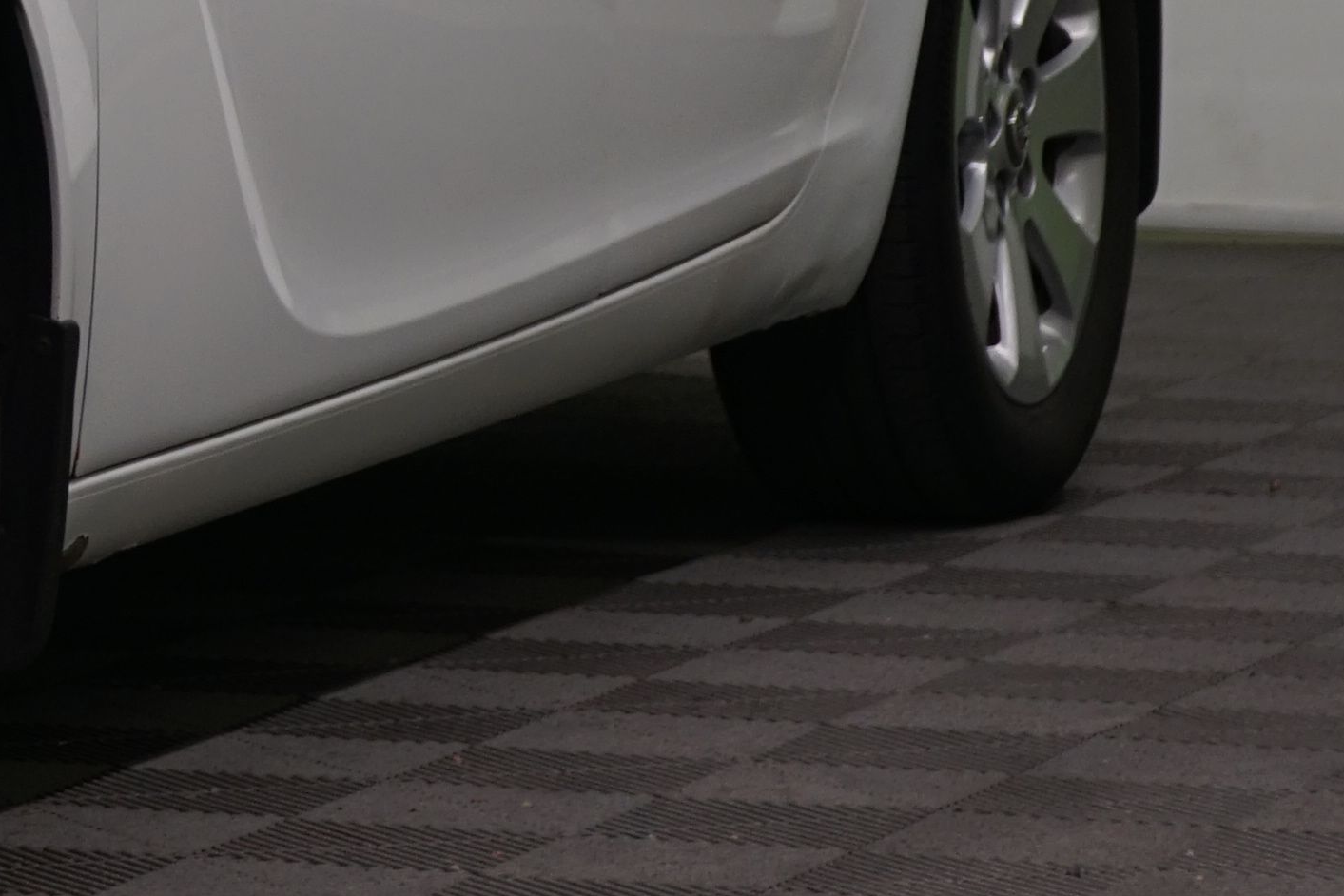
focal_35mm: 276
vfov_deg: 5.0
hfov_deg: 7.3
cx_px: -1046
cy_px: -274
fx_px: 10303
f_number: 5.6
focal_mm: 65
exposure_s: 1/50
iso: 320
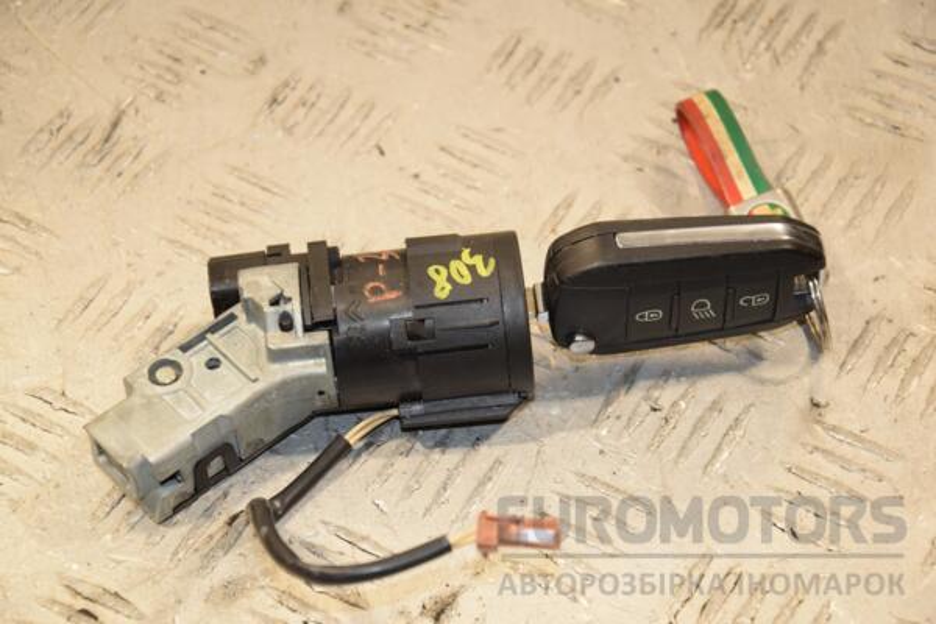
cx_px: 468
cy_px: 312
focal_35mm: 128
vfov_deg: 10.8
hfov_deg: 16.1
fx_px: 3315
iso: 800
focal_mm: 85
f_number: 7.1
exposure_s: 1/200
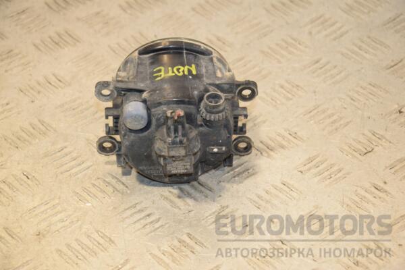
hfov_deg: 17.1
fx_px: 1350
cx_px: 202
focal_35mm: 120
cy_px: 135
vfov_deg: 11.4
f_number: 7.1
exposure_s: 1/200
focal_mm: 80
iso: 800
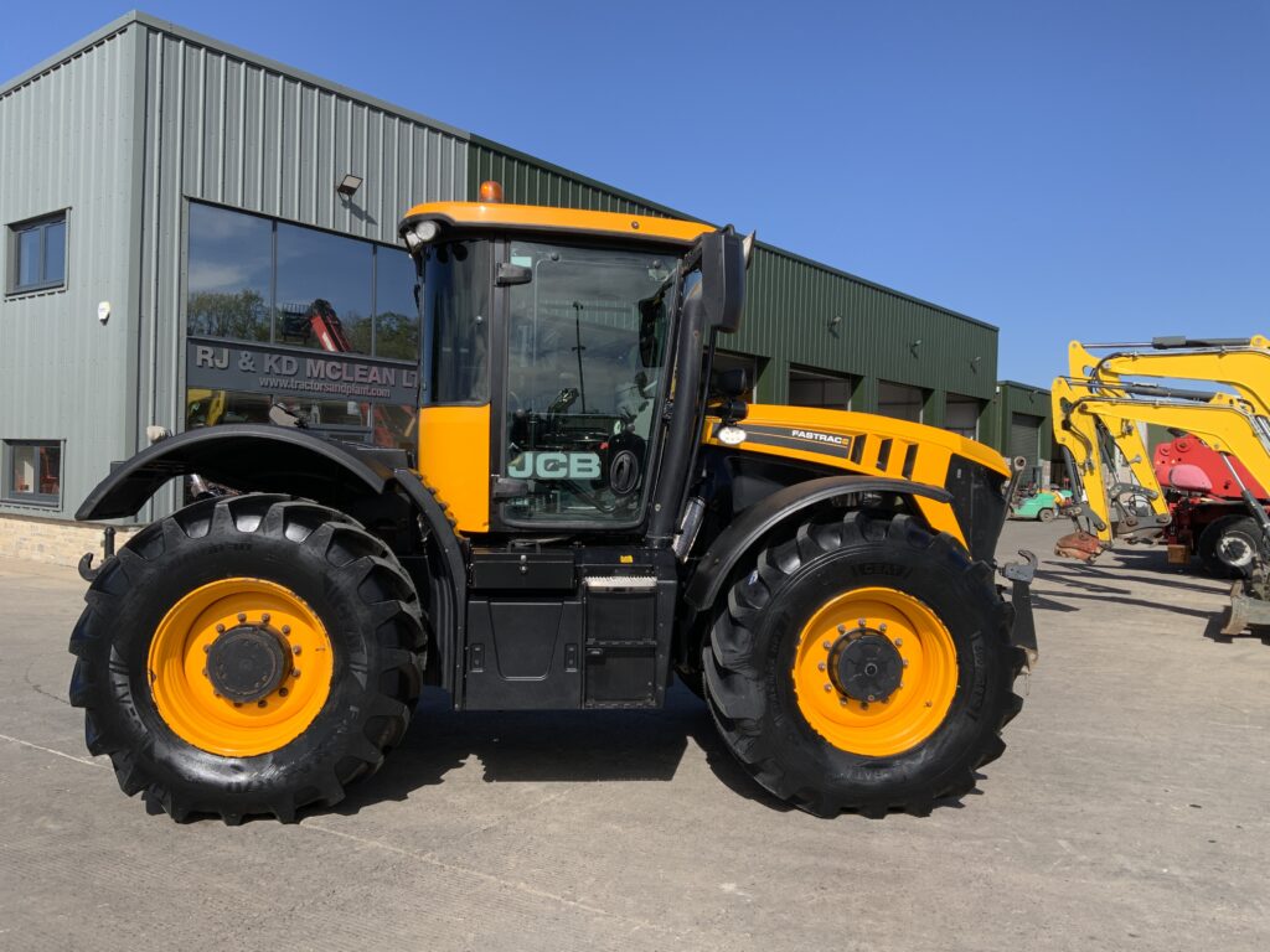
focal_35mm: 29
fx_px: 1064
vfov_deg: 48.2
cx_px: 635
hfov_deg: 61.7
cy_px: 476
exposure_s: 1/1786
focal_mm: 3
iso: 16
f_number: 1.8
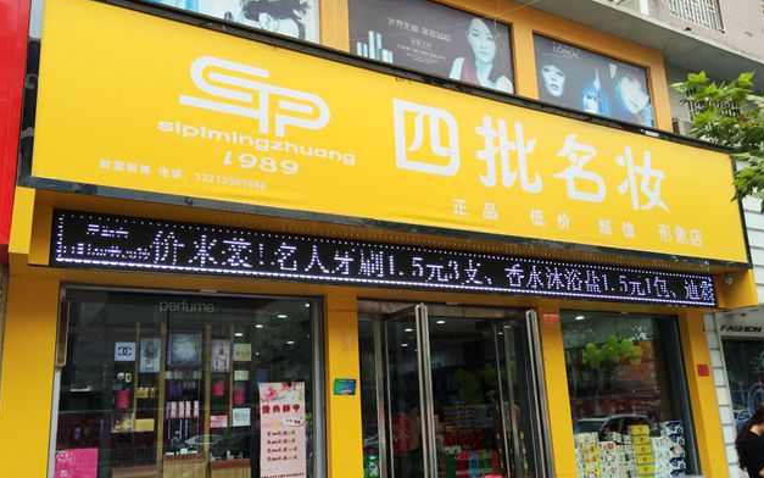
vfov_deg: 40.5
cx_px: 383
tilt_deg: +13.8
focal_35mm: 31
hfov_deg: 61.2
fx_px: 646
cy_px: 279
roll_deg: +1.3
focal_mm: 4.15
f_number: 2.2
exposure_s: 1/297
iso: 32
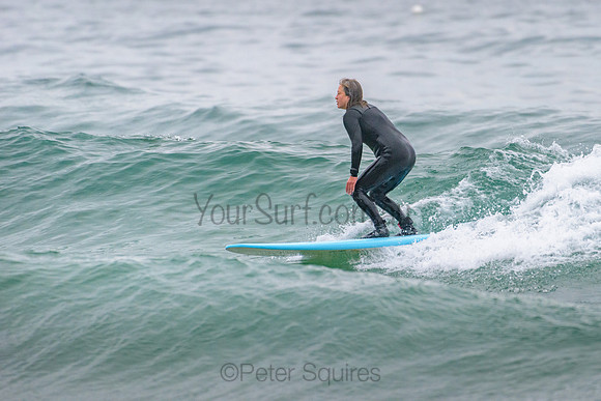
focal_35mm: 613
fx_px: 10230
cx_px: 368
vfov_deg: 2.2
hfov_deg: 3.4
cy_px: 155
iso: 1000
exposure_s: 1/1250
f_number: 5.6
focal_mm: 500
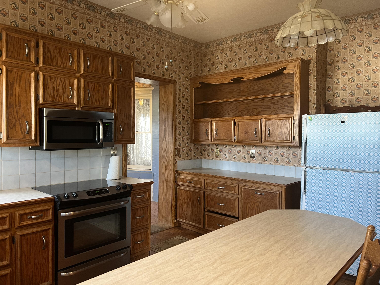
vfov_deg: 53.1
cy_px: 142
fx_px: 285
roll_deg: -0.1
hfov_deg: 67.3
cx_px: 190
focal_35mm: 26
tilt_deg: -2.2
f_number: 1.5
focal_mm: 5.7
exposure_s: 1/60
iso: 160
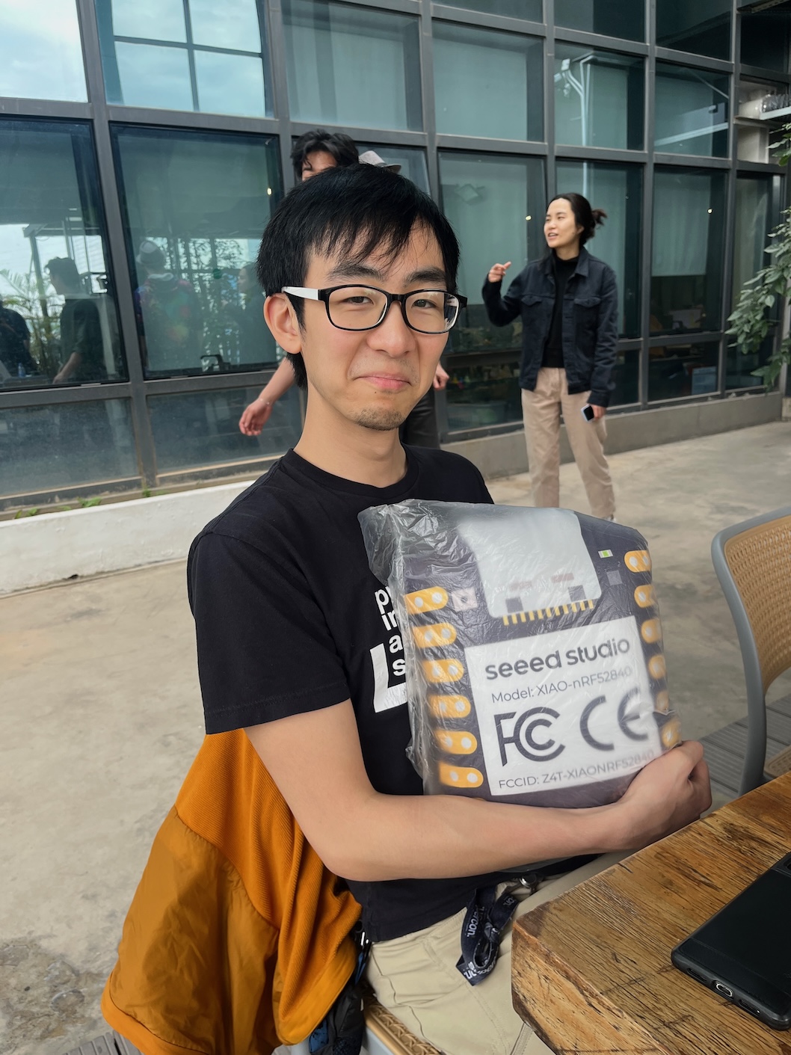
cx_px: 396
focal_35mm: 26
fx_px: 792
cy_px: 528
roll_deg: +4.0
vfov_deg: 67.3
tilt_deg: -14.8
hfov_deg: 53.1
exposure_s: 1/122
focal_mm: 5.1
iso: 64
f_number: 1.6
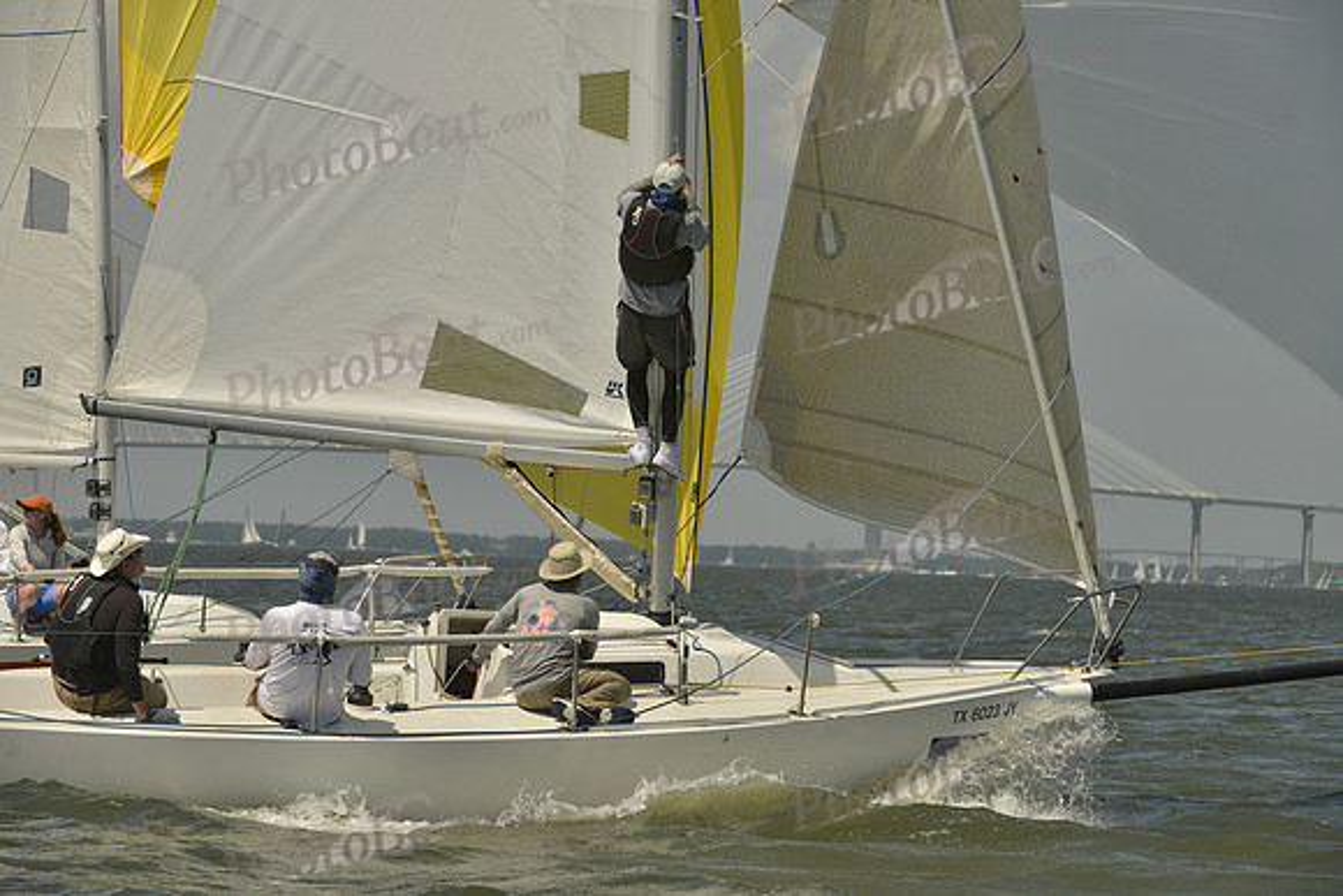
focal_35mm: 200
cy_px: 448
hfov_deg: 10.3
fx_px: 7463
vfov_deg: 6.9
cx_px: 672
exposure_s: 1/1250
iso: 280
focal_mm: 200
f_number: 11
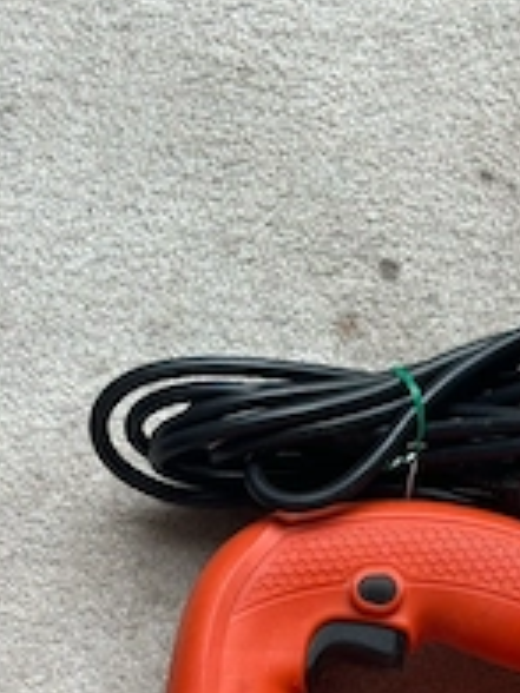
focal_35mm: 98
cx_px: 506
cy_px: 679
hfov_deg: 14.9
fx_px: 1963
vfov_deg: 19.5
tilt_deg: -85.2
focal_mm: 6.86
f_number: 1.78
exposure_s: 1/187
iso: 50
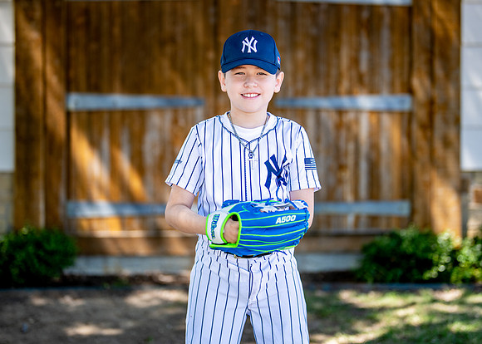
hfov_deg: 29.2
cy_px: 147
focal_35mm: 68
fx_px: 927
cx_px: 245
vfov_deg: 21.0
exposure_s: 1/1250
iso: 100
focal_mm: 50
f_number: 1.2
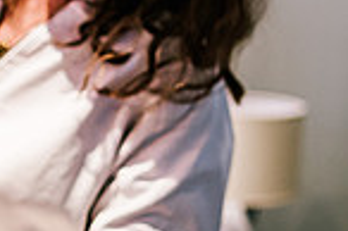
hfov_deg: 14.0
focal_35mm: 143
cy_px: 189
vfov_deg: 9.5
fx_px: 1381
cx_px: -52
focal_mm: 35
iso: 640
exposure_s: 1/250
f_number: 1.4
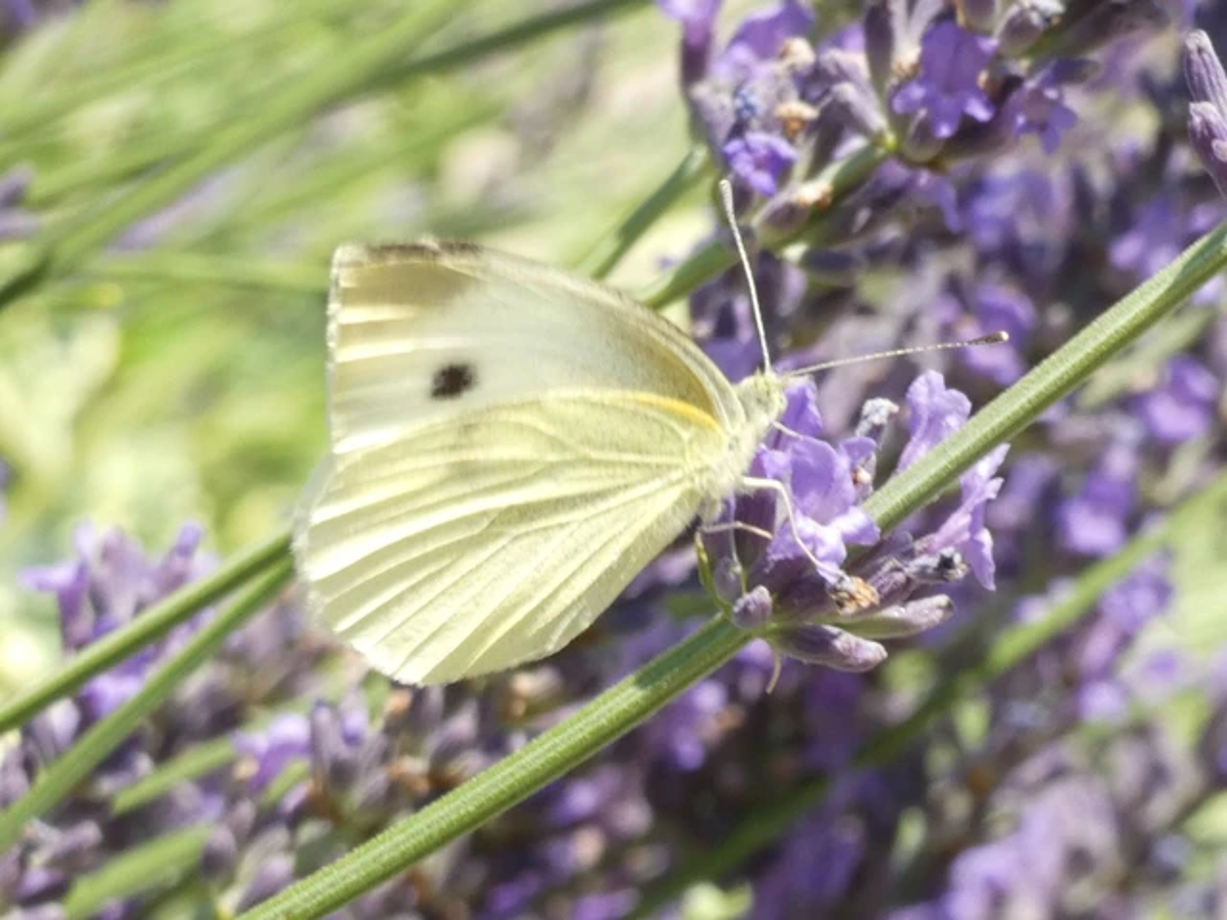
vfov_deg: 9.3
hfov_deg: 12.3
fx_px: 5671
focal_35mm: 160
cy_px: 460
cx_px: 614
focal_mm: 28.8
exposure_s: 1/80
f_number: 7.1
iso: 160
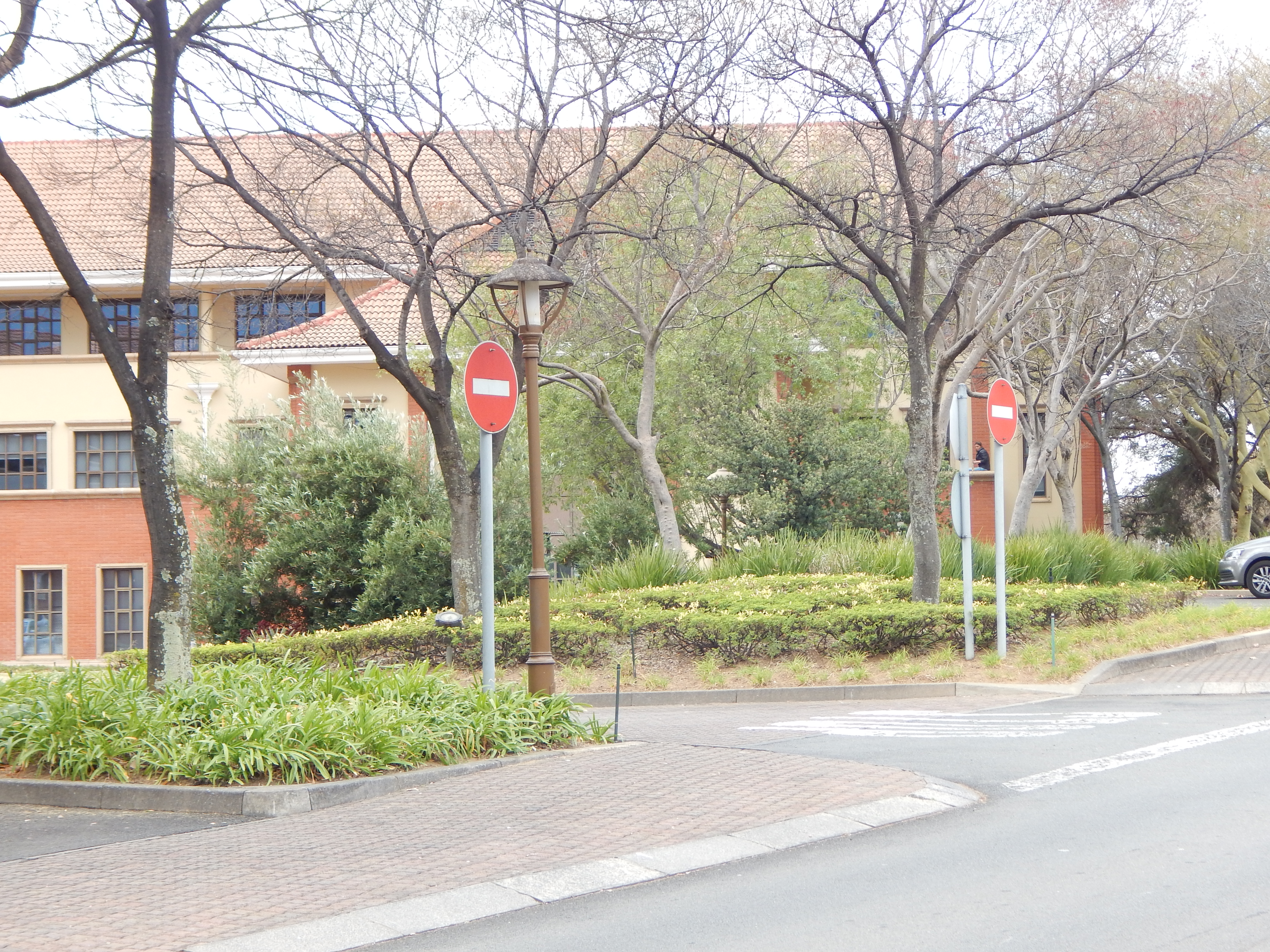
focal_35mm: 85
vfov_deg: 17.4
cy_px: 476
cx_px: 635
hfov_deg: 23.0
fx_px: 3119
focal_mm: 15.3
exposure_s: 1/80
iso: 125
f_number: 4.3
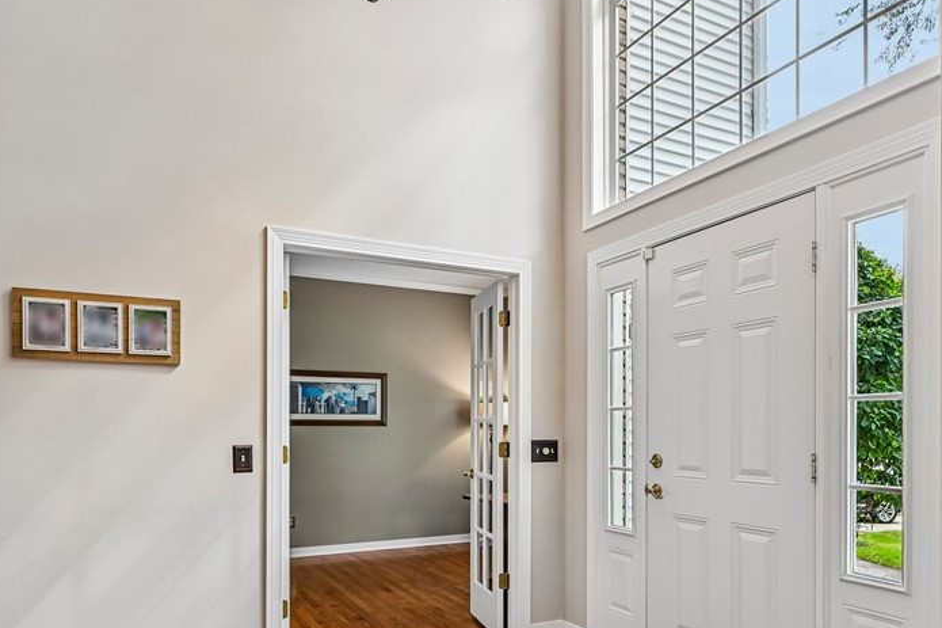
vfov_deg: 50.2
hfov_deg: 71.4
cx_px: 510
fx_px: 654
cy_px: 427
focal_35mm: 25
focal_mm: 16
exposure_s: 1/200
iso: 1000
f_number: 6.3
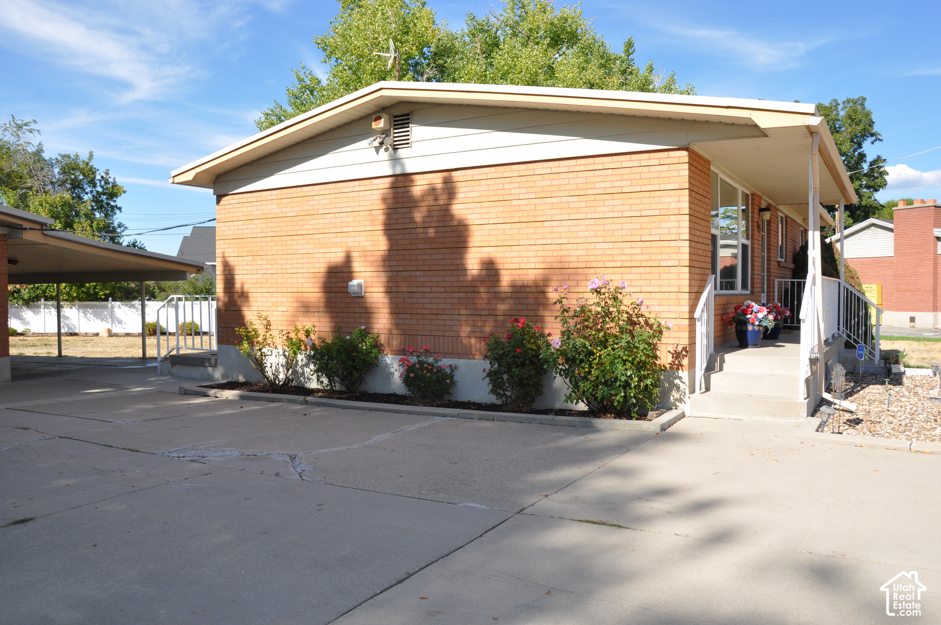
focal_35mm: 27
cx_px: 470
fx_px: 705
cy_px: 312
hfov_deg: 67.4
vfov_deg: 47.8
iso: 200
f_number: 11
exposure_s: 1/200
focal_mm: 18
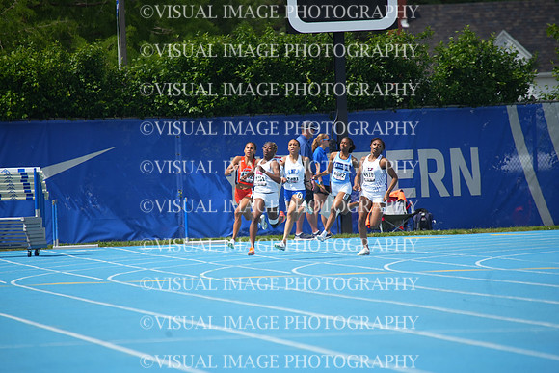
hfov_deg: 5.2
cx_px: 280
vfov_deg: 3.4
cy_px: 186
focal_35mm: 400
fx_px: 6212
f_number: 5.6
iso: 320
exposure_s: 1/1600
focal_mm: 400
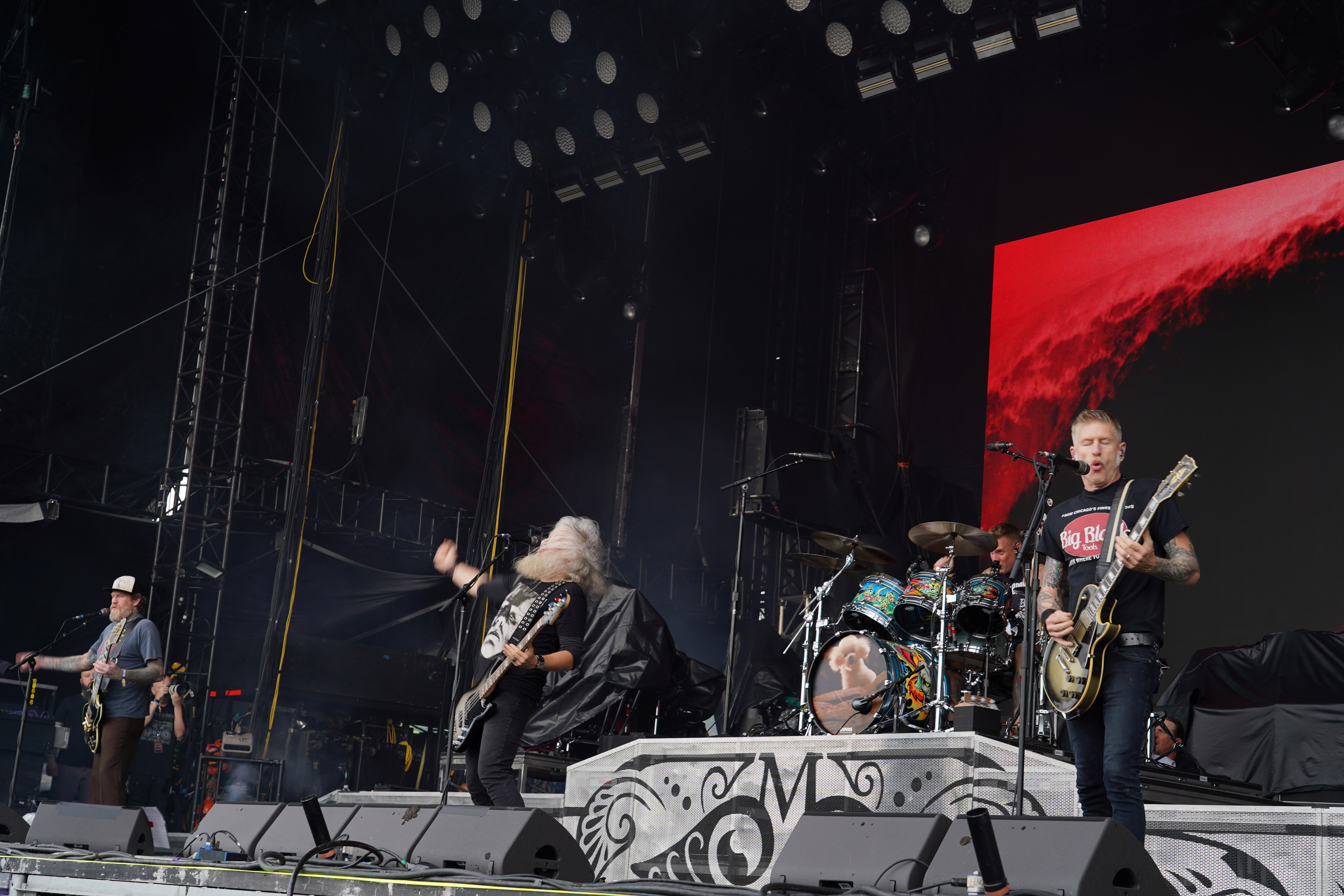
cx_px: 672
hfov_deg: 38.2
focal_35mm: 52
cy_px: 448
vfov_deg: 26.0
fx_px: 1941
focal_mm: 52
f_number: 6.3
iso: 100
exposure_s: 1/80
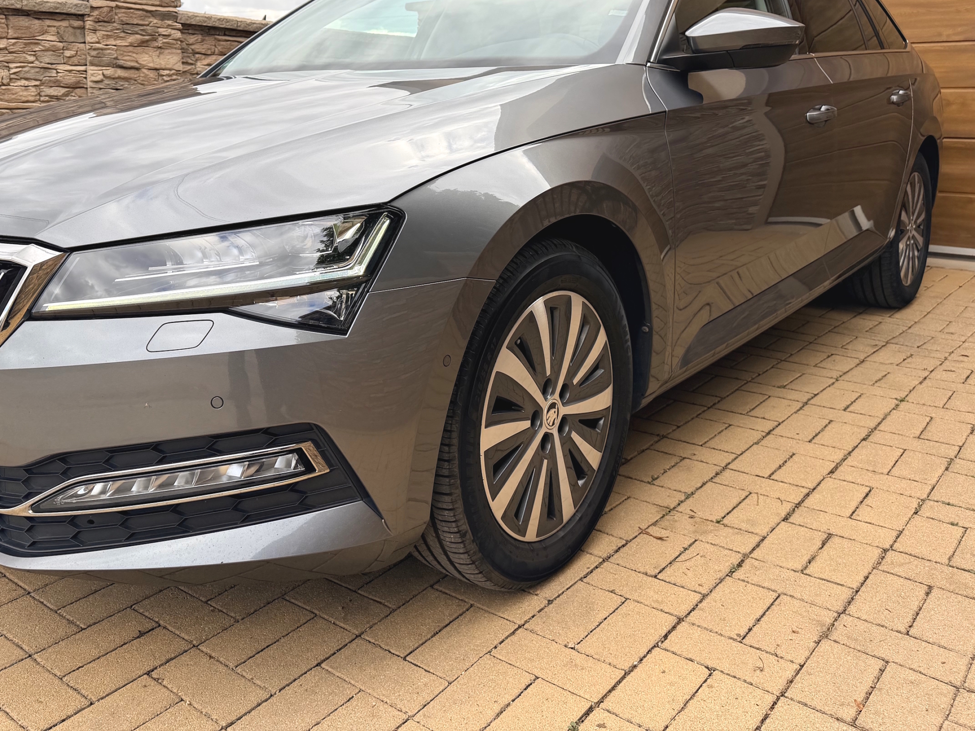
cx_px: 373
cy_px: 244
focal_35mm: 32
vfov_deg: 43.5
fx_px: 901
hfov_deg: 56.2
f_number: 1.78
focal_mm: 6.76
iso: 80
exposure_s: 1/1046
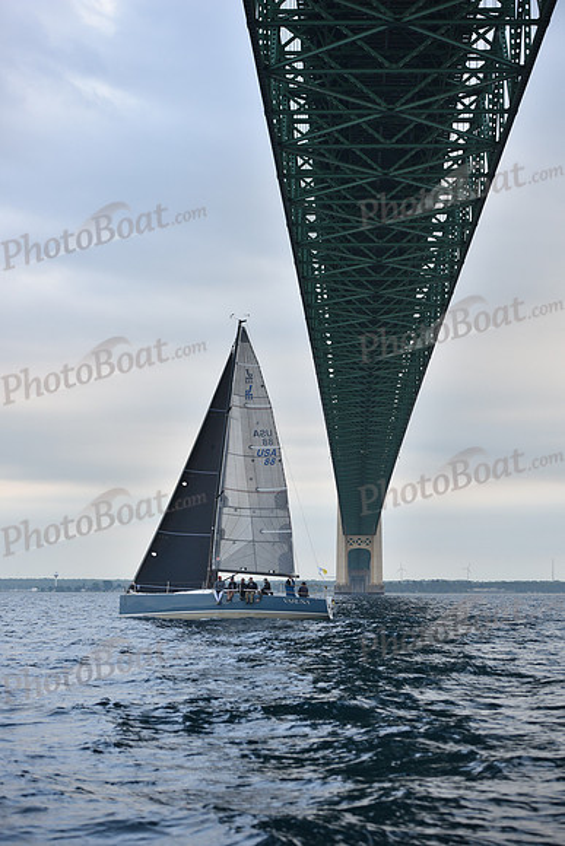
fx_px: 1647
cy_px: 423
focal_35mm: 70
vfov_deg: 28.8
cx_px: 282
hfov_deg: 19.5
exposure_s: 1/640
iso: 400
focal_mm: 70
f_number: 4
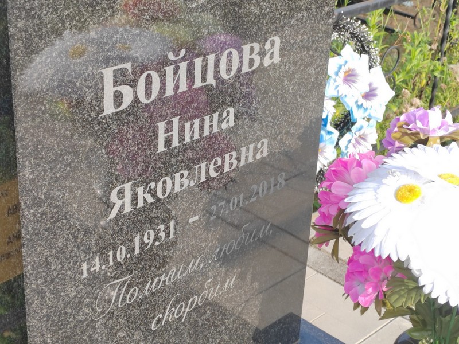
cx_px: 230
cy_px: 172
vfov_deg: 22.6
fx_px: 862
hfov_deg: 29.8
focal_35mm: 65
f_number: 1.9
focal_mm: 5.52
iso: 100
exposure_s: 1/400
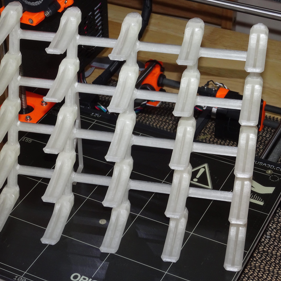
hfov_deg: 20.9
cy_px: 140
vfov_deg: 20.9
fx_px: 762
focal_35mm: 83
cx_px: 130
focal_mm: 12.01
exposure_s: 1/60
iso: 200
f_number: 5
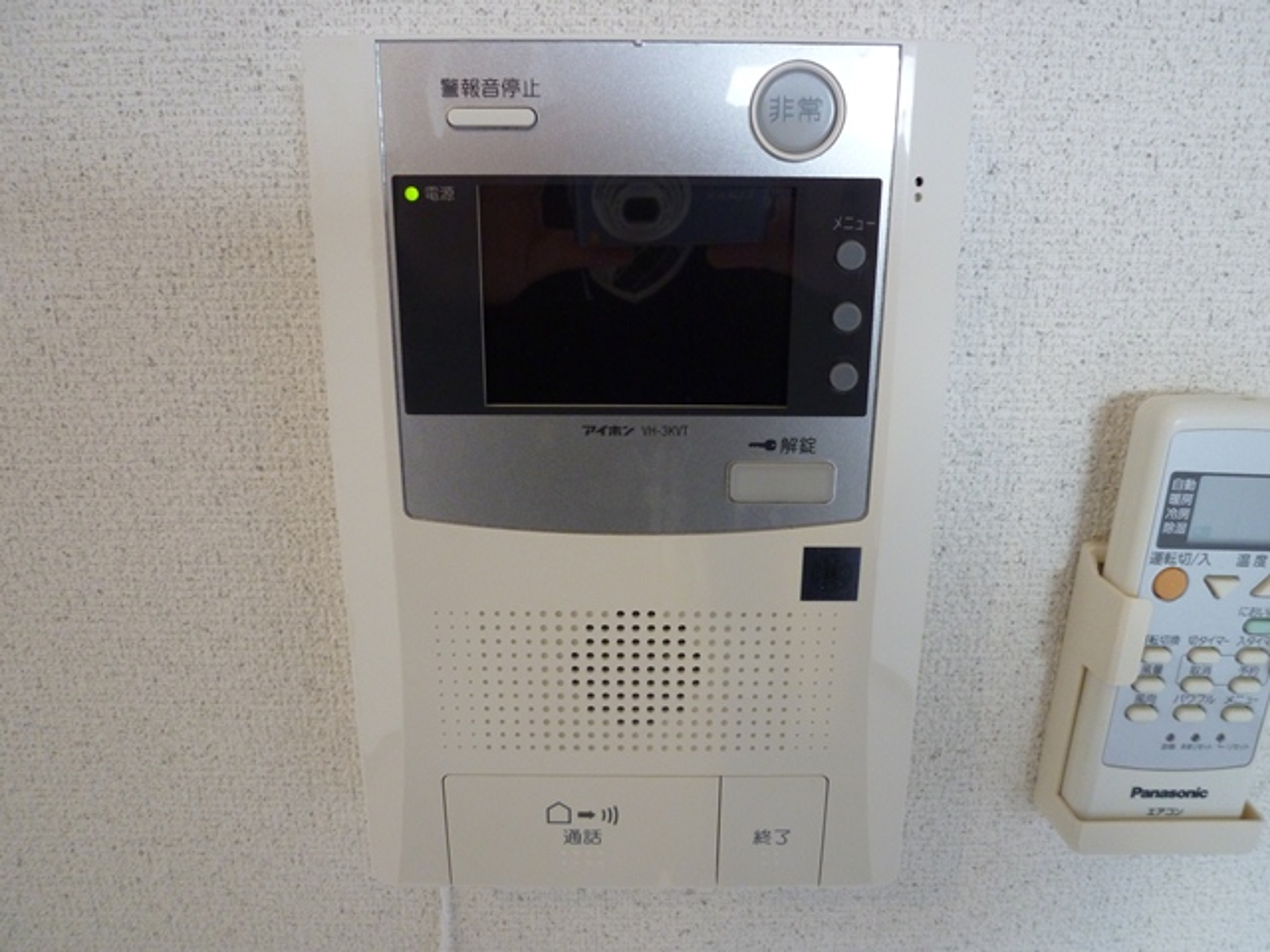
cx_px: 635
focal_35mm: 25
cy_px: 476
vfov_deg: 54.9
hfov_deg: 69.4
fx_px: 917
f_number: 2.8
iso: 320
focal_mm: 4.5
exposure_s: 1/30
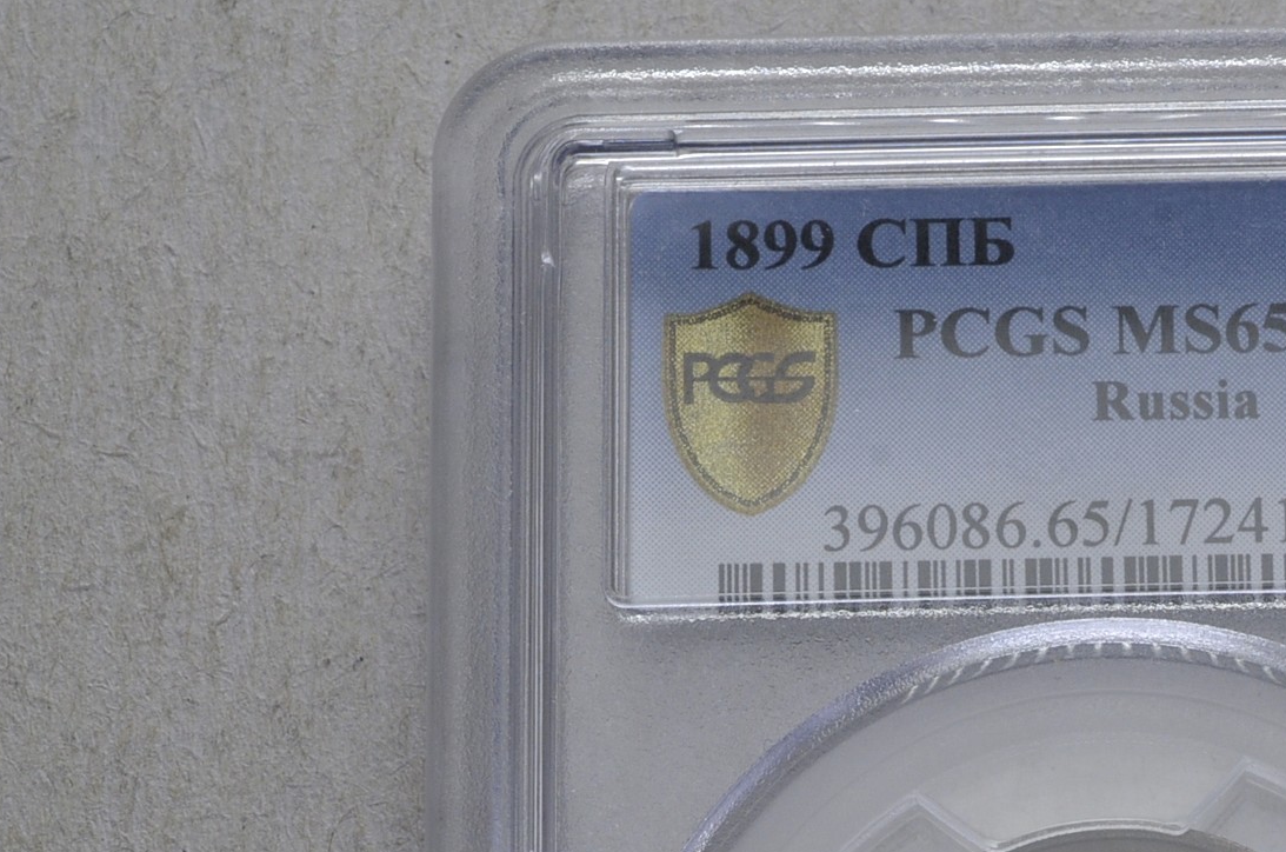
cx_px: 1151
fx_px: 4100
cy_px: 916
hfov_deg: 17.6
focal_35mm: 115
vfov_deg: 11.7
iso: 400
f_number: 14
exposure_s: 1/250
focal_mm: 34
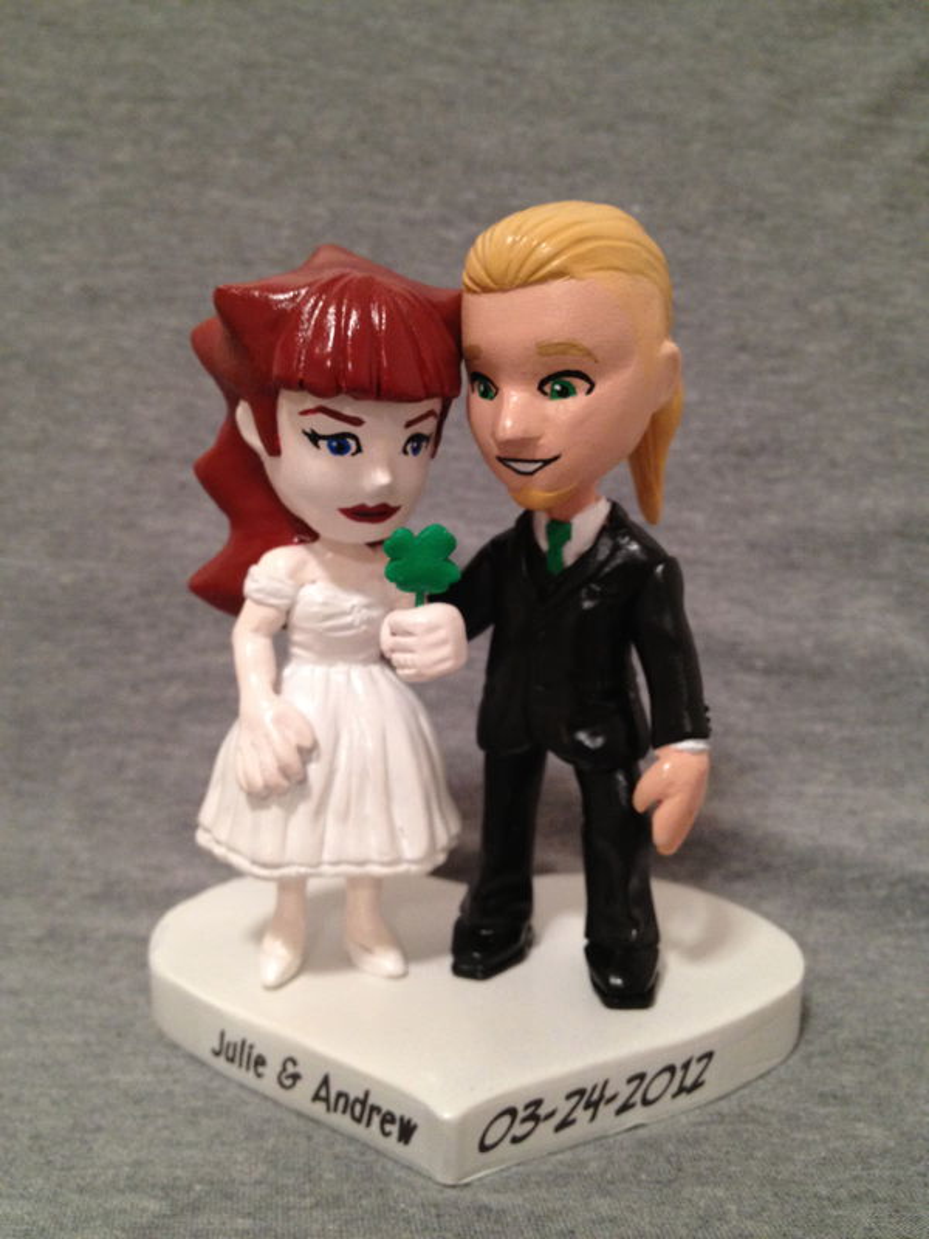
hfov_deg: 40.7
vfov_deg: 52.6
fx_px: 1252
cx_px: 464
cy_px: 620
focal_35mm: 35
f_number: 2.4
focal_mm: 4.28
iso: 200
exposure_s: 1/20
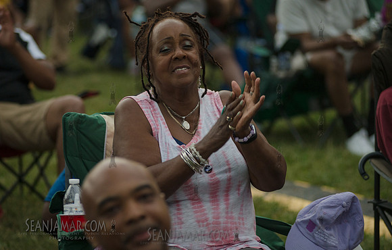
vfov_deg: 8.9
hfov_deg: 14.0
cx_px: 162
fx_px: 1601
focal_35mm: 149
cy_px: 154
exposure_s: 1/400
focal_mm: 125
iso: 1250
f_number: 3.5
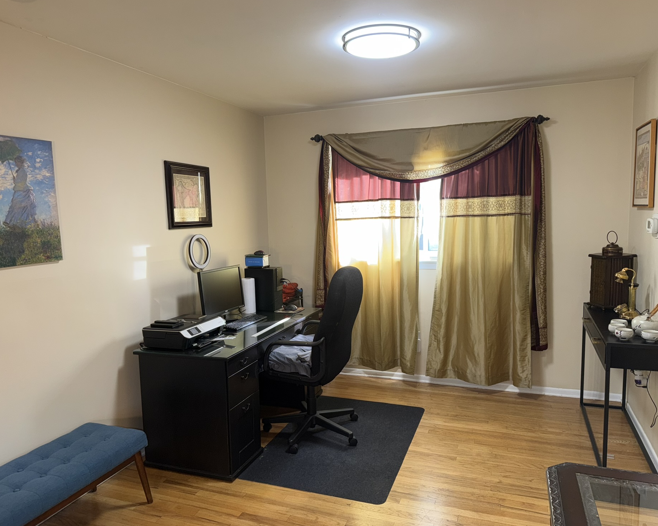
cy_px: 263
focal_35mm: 26
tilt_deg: -6.5
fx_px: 506
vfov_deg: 54.9
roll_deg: +1.3
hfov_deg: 66.0
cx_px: 321
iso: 64
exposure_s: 1/25
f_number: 1.78
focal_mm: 6.76
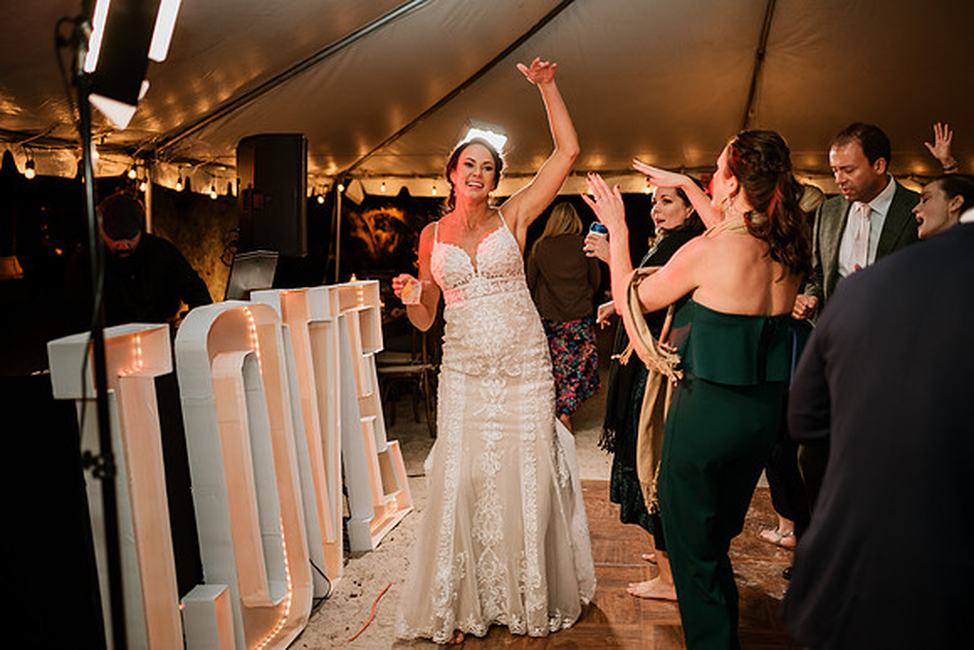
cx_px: 487
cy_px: 325
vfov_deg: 37.9
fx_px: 947
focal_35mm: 35
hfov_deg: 54.4
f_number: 2
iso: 500
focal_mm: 35
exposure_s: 1/200
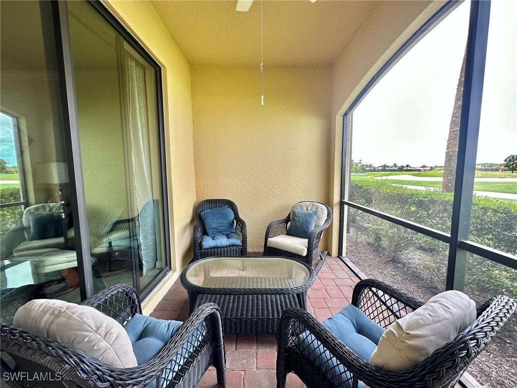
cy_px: 194
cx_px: 258
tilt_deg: -6.1
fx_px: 209
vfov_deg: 85.7
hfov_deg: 102.1
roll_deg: -0.1
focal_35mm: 14
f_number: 2.2
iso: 50
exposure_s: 1/99
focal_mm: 2.22
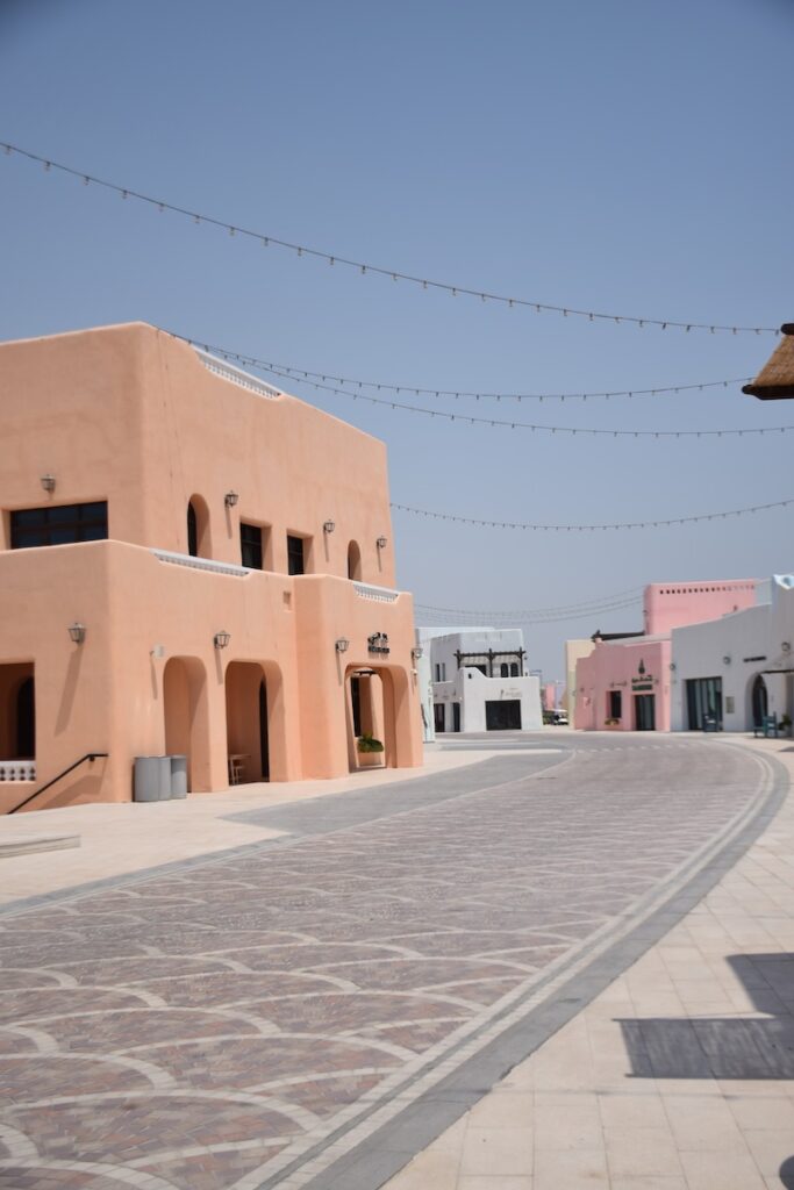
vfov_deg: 49.5
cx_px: 397
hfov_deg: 34.2
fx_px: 1290
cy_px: 595
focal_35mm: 39
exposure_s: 1/2000
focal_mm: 26
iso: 100
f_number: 3.8
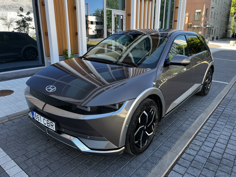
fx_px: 177
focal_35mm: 26
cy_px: 88
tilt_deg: -16.8
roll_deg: +0.1
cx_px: 118
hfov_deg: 67.3
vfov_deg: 53.1
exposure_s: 1/268
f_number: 1.6
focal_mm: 5.1
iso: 40
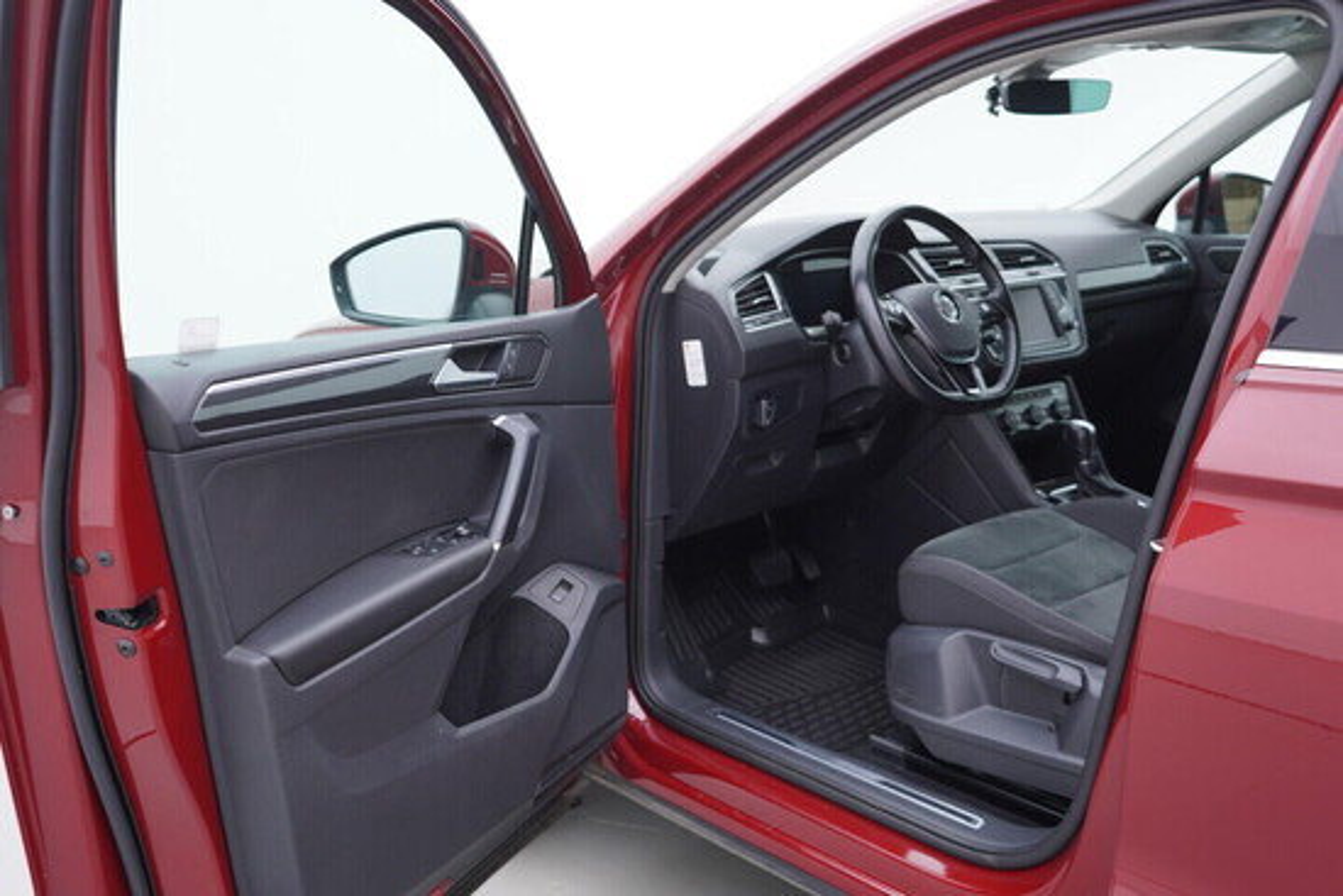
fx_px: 1343
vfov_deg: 36.9
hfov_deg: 53.1
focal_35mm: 36
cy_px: 448
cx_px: 672
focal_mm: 24
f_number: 2.8
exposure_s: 1/40
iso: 125
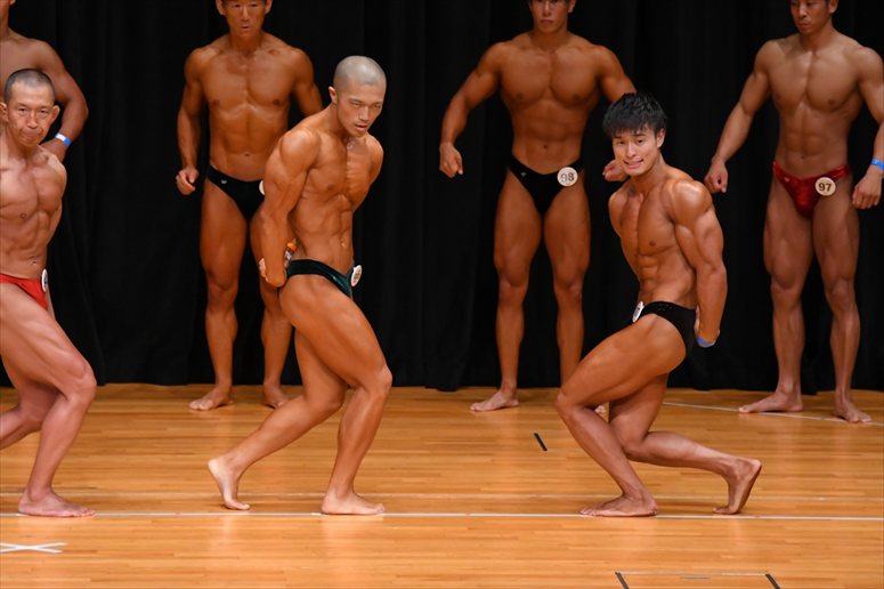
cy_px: 294
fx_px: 6995
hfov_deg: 7.2
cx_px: 442
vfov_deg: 4.8
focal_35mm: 285
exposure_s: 1/400
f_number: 5.6
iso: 3200
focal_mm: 190
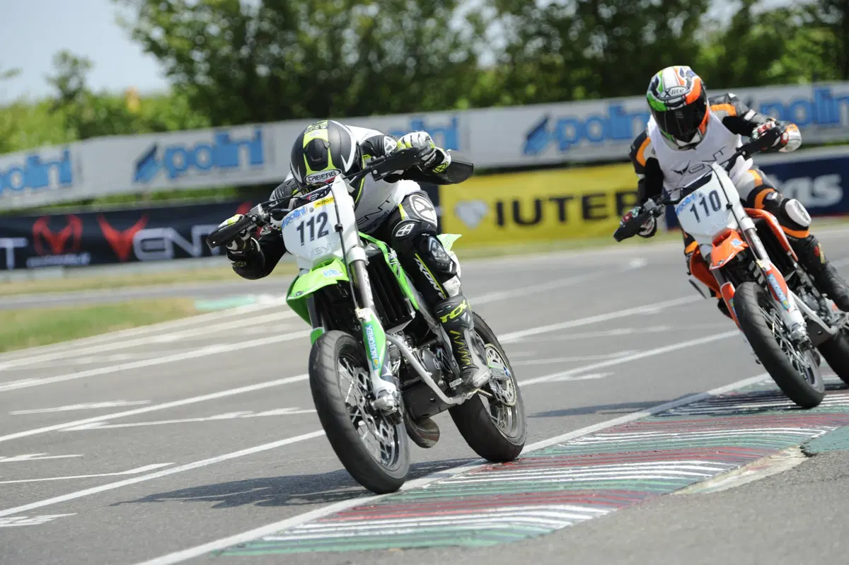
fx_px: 4950
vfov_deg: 6.5
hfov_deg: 9.8
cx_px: 424
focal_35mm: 210
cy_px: 282
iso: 200
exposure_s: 1/1250
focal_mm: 210
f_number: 4
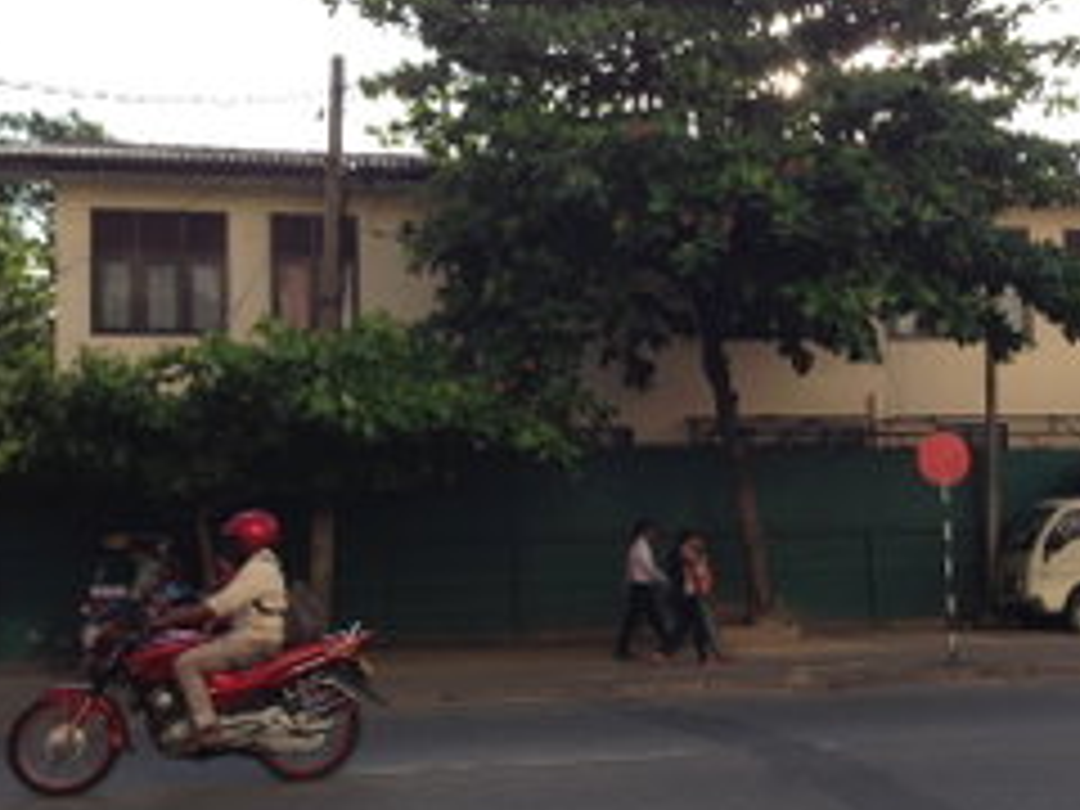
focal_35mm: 55
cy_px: 464
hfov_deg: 34.3
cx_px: 792
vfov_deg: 26.5
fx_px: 1716
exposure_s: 1/704
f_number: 2.4
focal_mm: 4.12
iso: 50
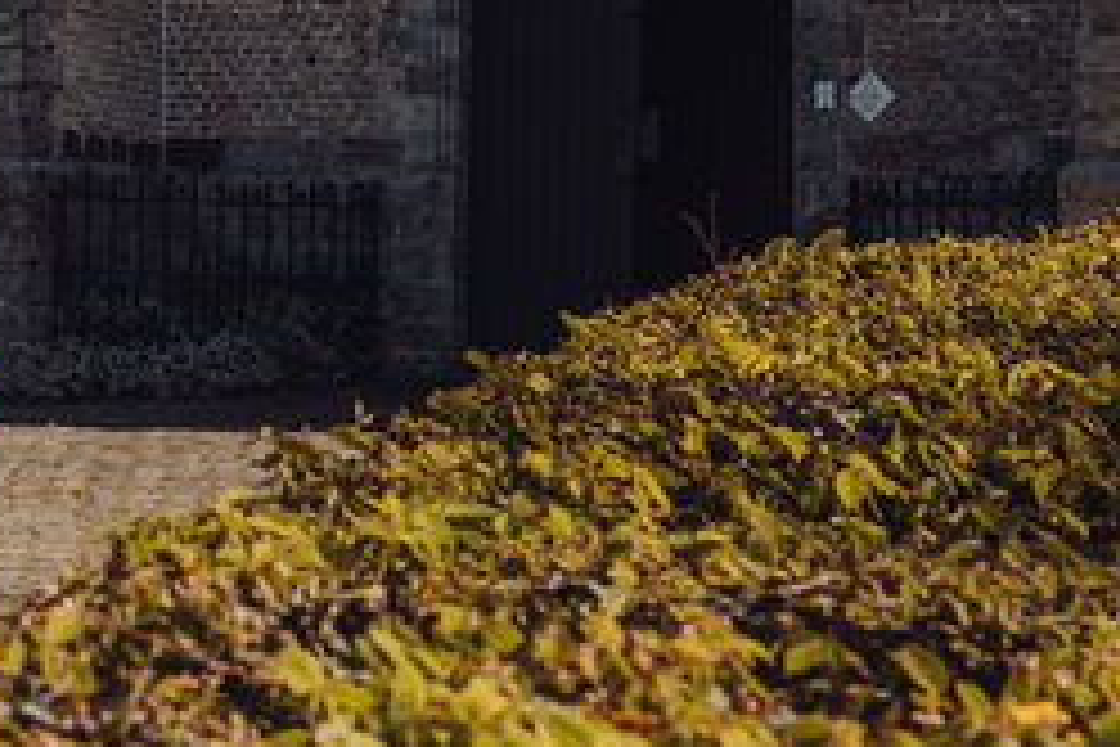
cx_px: -139
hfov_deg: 18.2
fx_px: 3360
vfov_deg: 12.6
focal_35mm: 108
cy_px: 124
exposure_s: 1/200
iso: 200
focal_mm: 35
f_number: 7.1
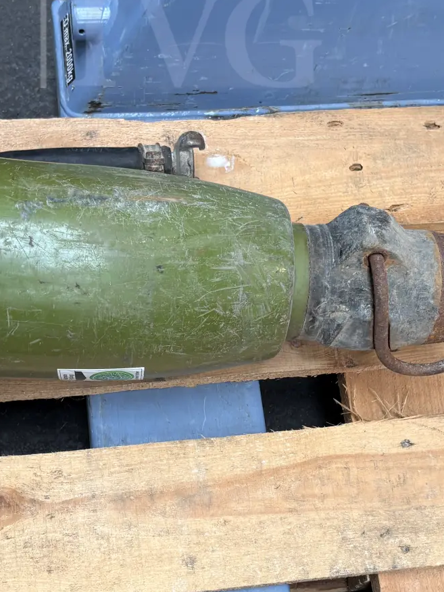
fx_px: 975
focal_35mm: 57
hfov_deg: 25.7
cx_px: 225
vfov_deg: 33.6
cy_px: 376
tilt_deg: -70.8
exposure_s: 1/50
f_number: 1.6
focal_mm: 5.96
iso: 80
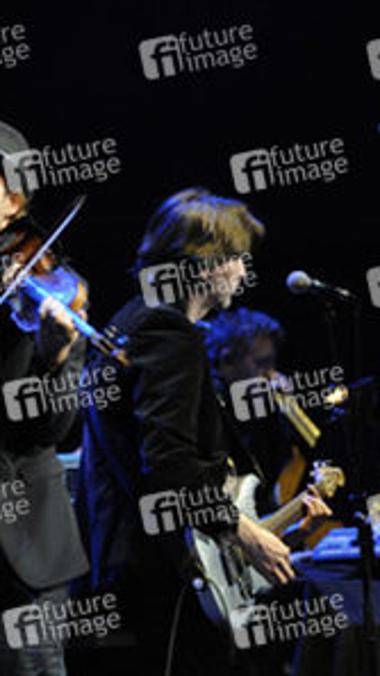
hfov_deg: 3.1
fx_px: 7113
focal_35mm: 397
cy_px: 337
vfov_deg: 5.4
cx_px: 1
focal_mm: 250
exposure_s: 1/125
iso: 4000
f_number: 5.6
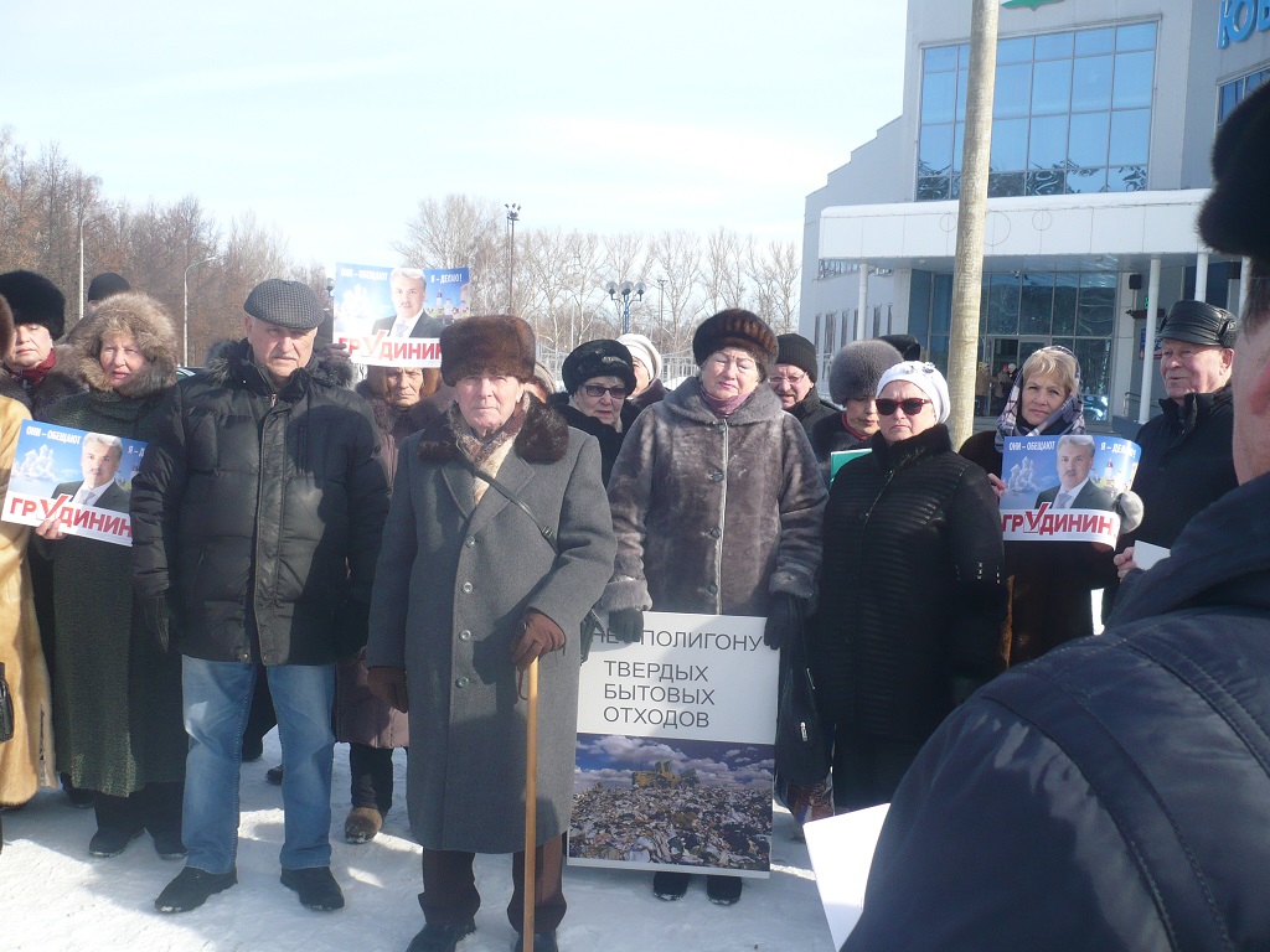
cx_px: 635
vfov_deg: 40.7
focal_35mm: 35
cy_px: 476
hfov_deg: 52.6
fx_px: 1284
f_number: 8
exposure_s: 1/125
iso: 100
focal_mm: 5.8
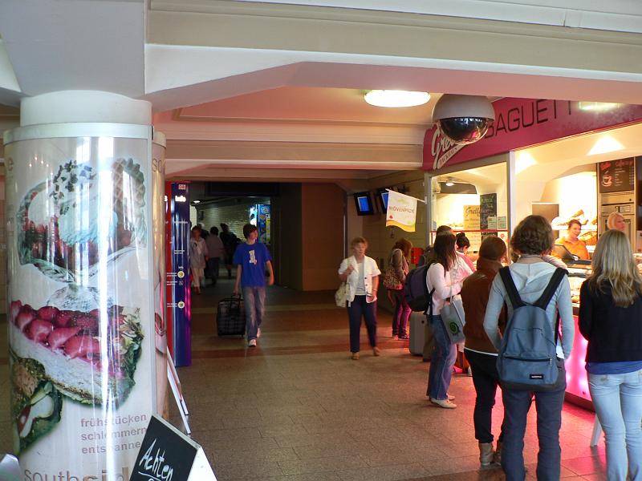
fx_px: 668
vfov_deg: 39.7
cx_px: 321
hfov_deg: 51.4
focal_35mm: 36
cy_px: 240
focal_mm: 6
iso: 80
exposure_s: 1/10
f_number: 2.8
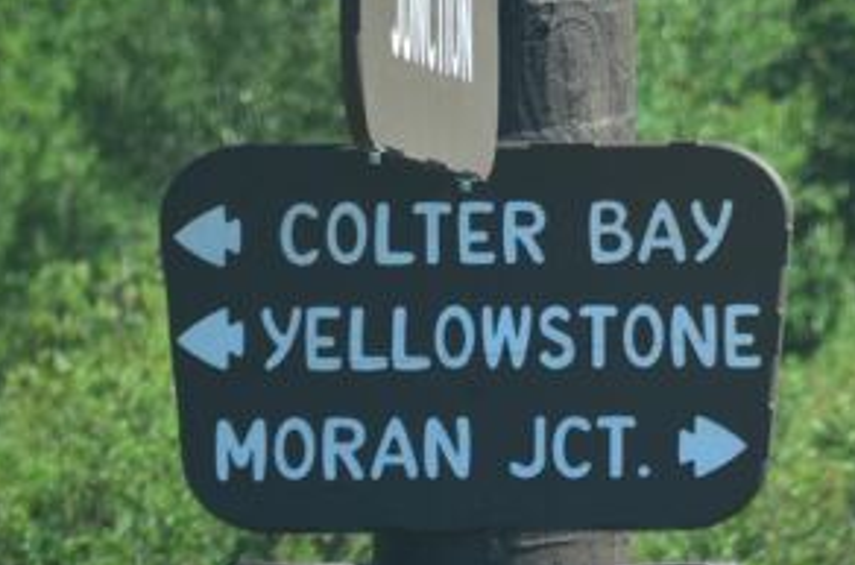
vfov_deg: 2.1
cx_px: 545
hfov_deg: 3.1
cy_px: 162
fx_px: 15562
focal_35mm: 657
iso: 200
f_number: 5.6
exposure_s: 1/400
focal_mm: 200
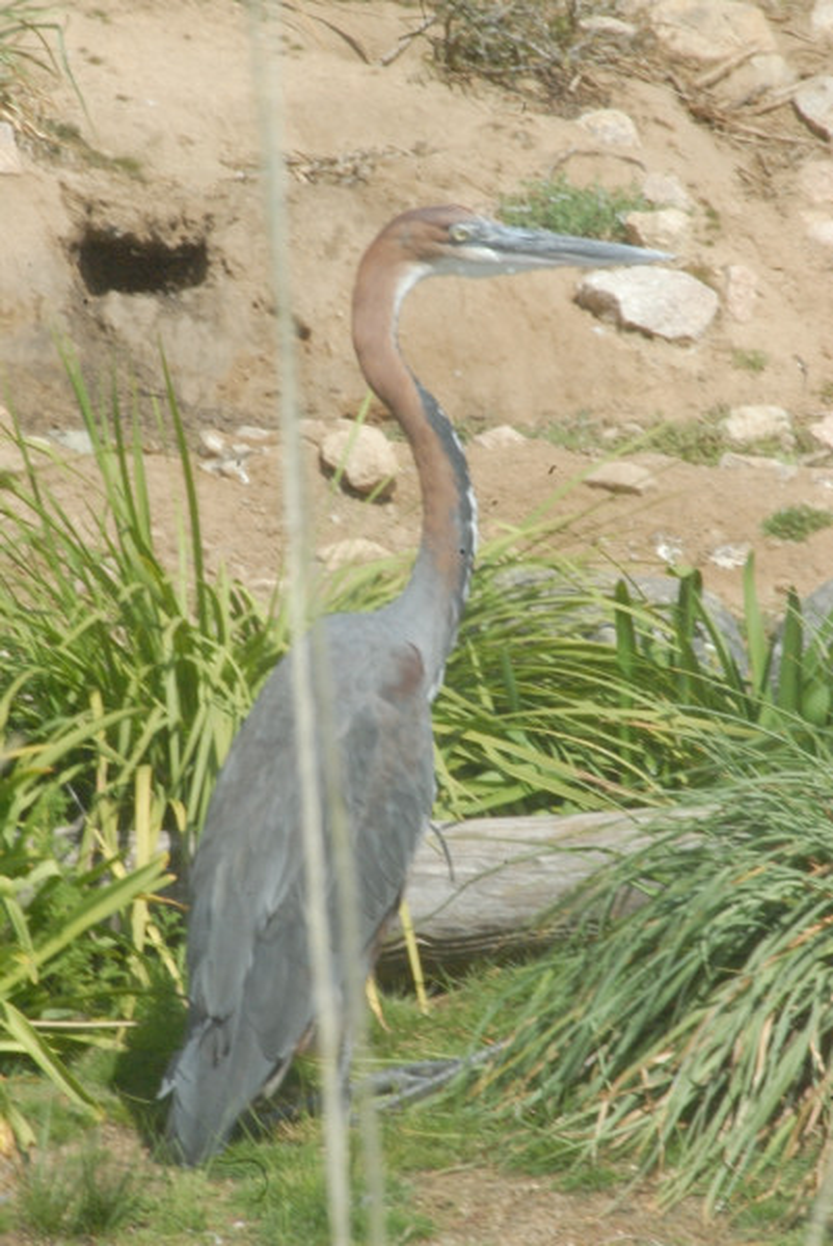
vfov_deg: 5.5
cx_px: 416
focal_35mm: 375
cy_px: 623
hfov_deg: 3.7
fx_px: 12992
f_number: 43
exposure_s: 1/90
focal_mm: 250
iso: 1600
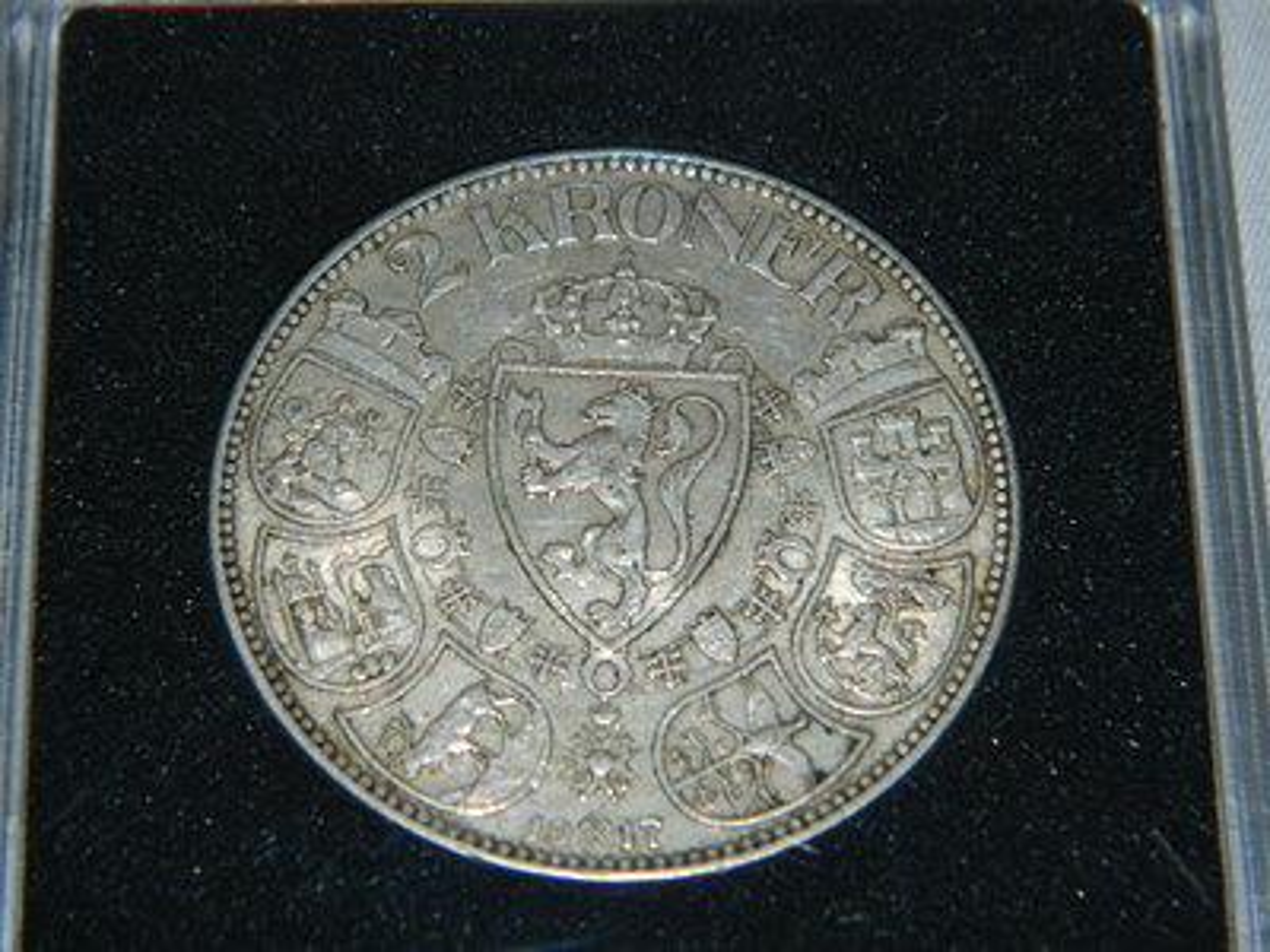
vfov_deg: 14.4
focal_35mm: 103
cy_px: 476
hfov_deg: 19.1
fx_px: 3779
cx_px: 635
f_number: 12.6
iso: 200
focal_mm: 18.6
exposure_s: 1/30
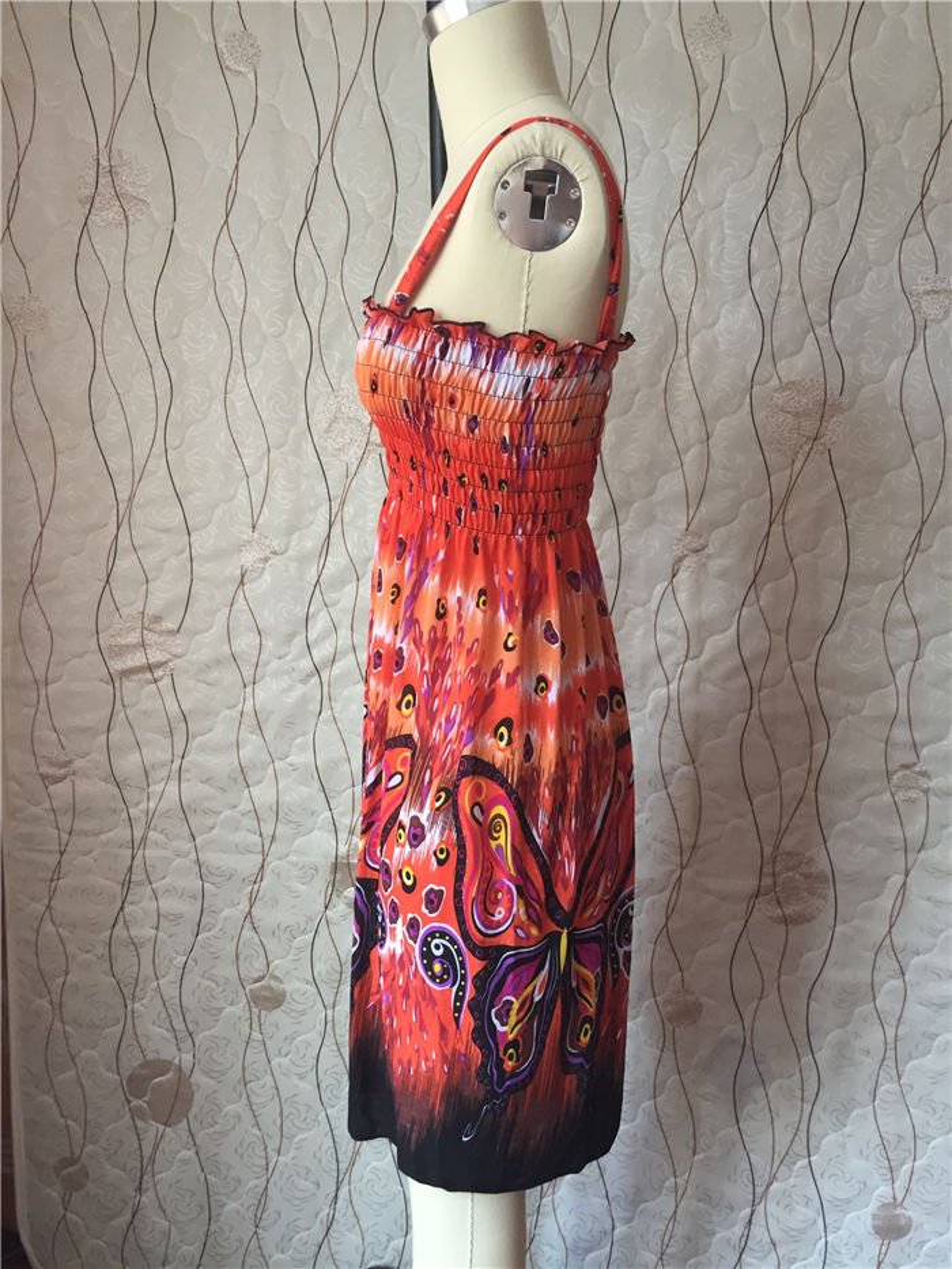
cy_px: 634
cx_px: 476
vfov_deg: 61.7
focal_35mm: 29
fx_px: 1063
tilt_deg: -12.1
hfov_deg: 48.2
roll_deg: +1.2
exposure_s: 1/30
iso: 80
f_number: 2.2
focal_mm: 4.15
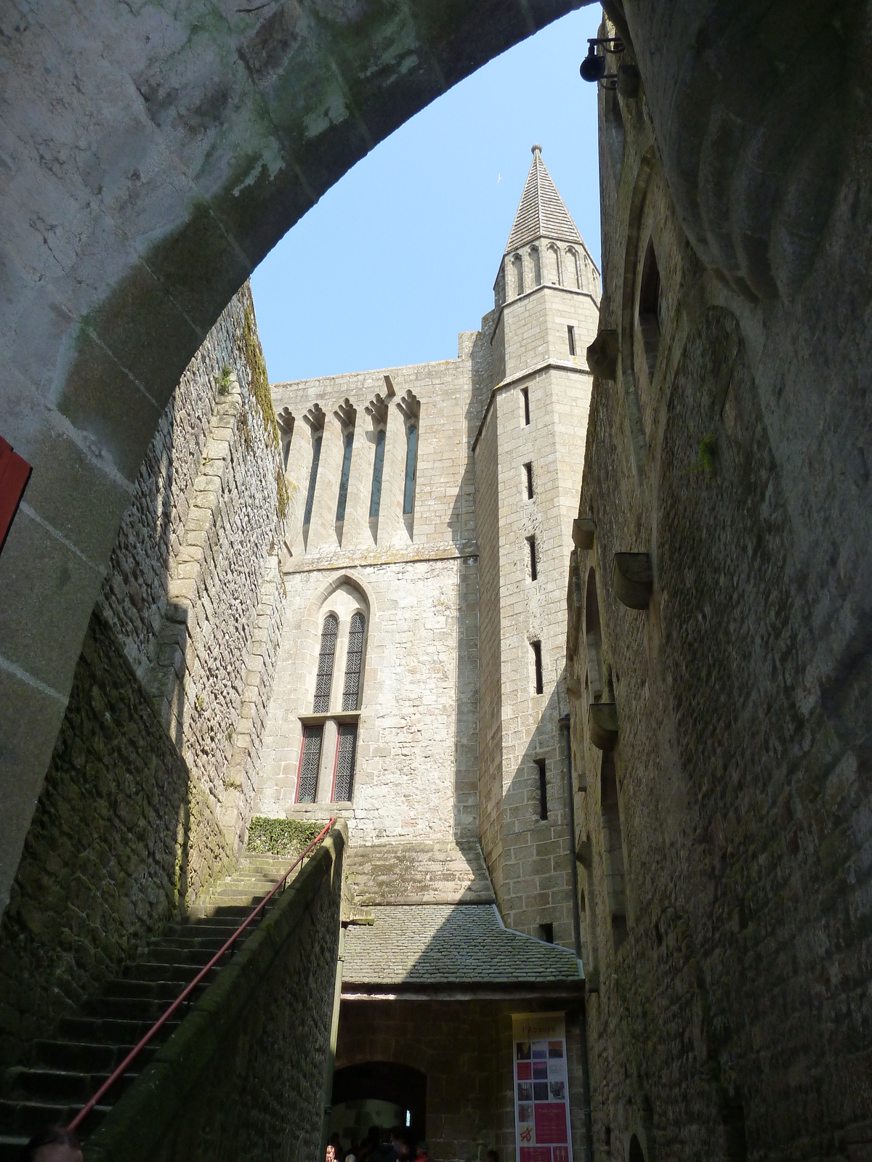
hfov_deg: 54.9
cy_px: 581
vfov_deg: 69.4
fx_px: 840
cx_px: 436
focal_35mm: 25
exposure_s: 1/250
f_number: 4
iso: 125
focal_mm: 4.1
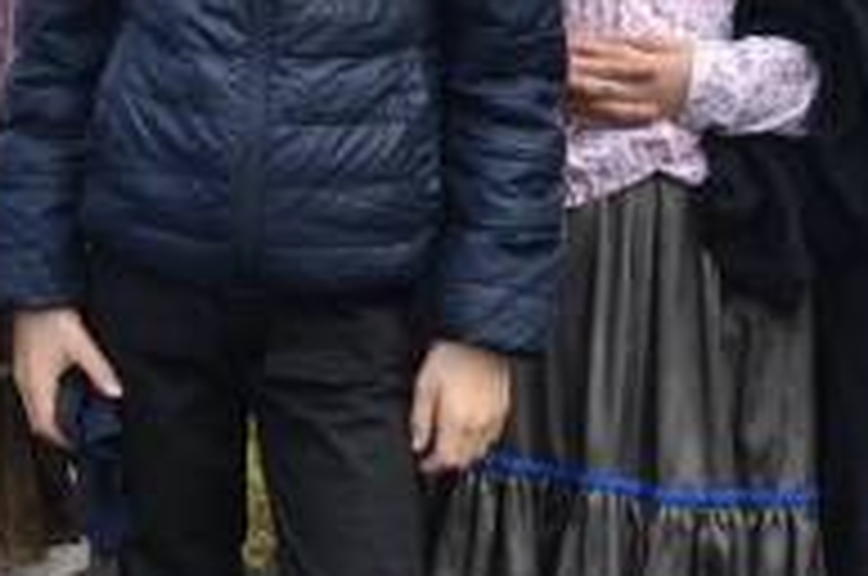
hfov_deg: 17.4
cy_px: 110
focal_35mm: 112
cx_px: -202
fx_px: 2696
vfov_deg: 12.1
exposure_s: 1/800
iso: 400
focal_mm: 18
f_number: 4
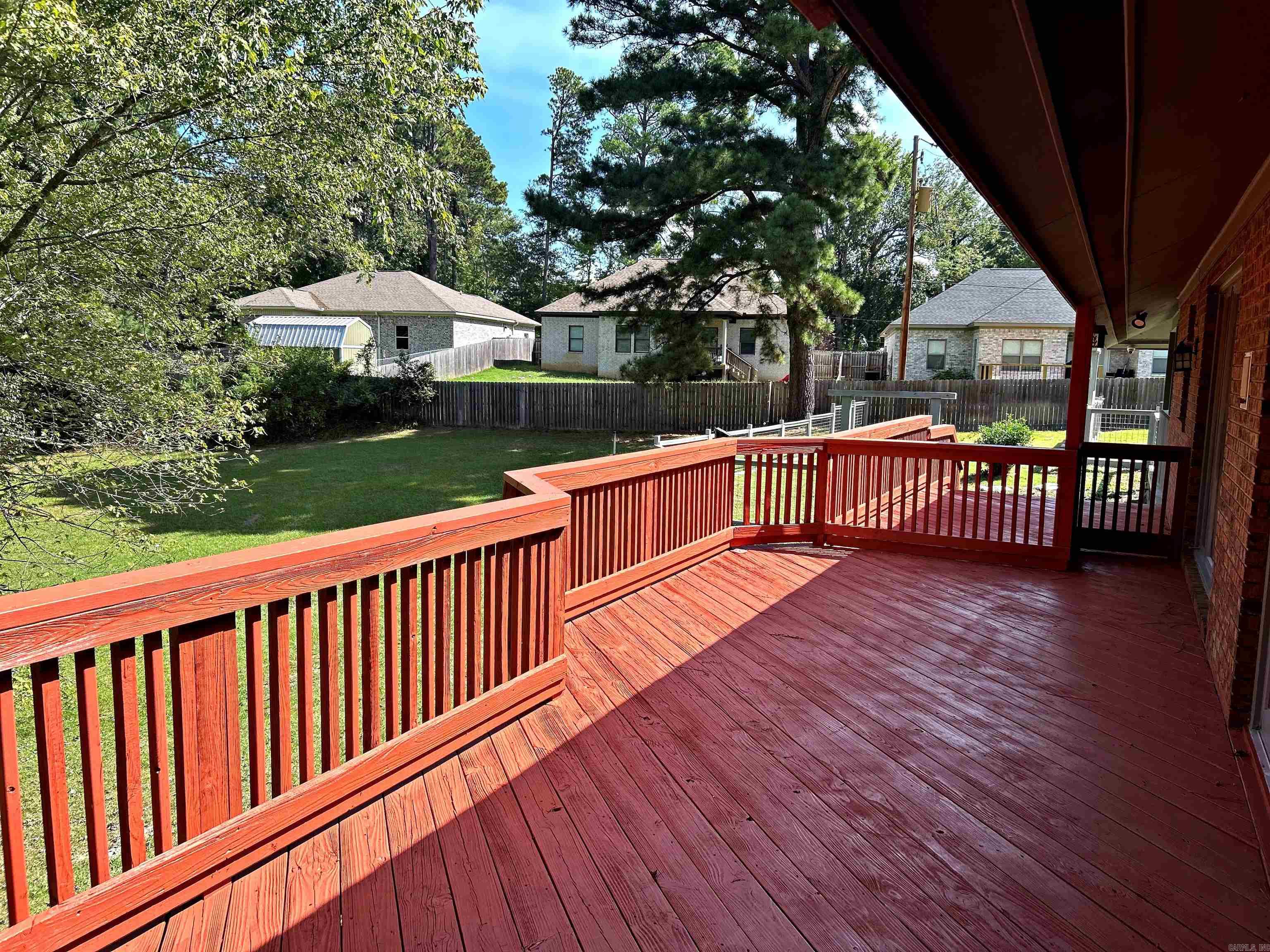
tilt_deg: -6.4
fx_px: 954
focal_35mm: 26
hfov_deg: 67.3
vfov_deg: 53.1
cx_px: 635
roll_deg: -0.6
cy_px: 476
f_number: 1.5
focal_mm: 5.7
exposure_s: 1/1171
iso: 50
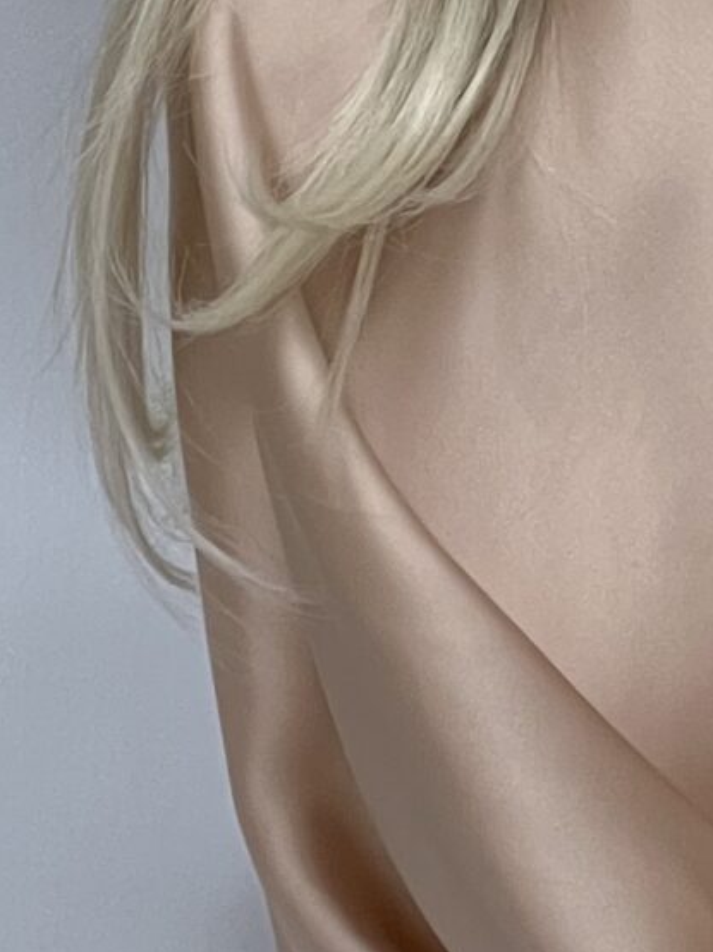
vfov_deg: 5.5
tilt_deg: -12.3
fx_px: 9784
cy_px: -469
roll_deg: +0.5
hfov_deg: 4.2
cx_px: 933
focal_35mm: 356
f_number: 2.8
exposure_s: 1/100
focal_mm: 9
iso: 160
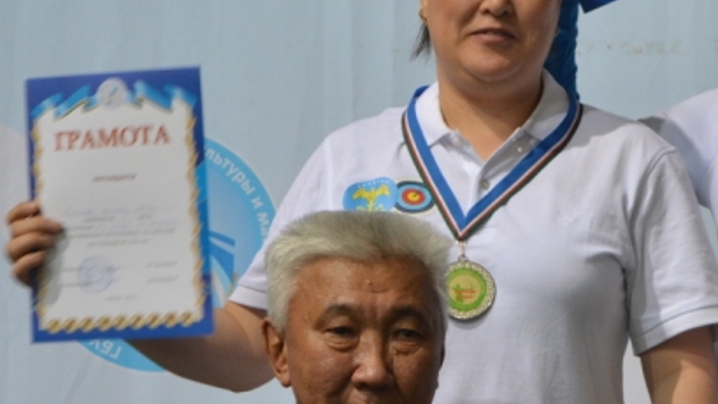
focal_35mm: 216
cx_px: 741
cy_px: 257
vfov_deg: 5.6
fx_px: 4118
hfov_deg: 9.9
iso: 800
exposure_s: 1/30
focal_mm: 55
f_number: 5.6
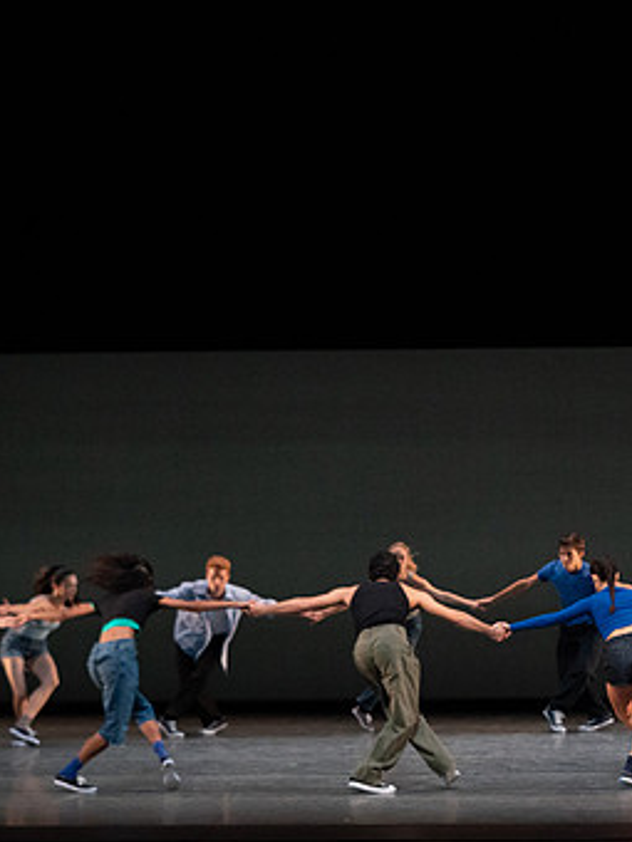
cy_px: 457
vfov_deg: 12.4
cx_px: 501
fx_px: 3871
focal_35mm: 159
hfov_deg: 9.3
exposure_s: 1/400
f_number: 5
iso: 8000
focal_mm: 97
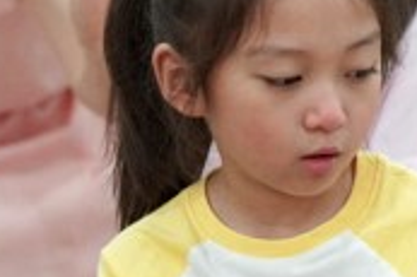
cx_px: 1012
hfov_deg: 2.0
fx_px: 12047
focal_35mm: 1041
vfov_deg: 1.3
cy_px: 176
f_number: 4
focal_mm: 200
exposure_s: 1/250
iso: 3200
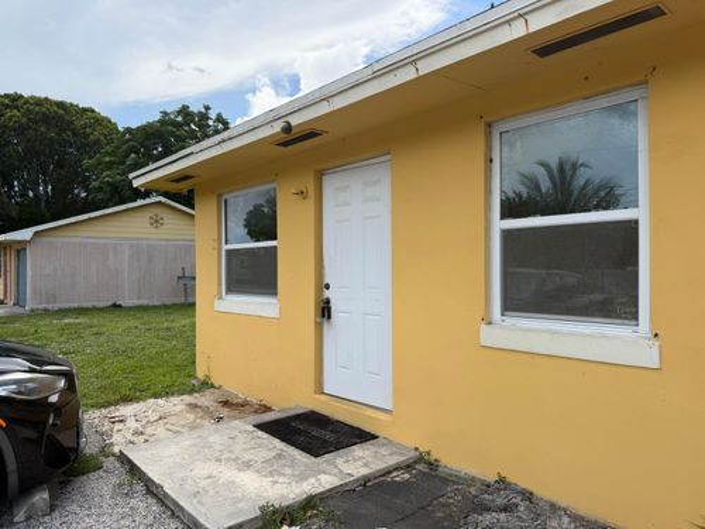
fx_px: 489
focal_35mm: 24
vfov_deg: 56.8
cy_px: 264
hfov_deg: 71.6
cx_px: 352
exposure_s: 1/3021
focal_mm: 6.76
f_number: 1.78
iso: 100
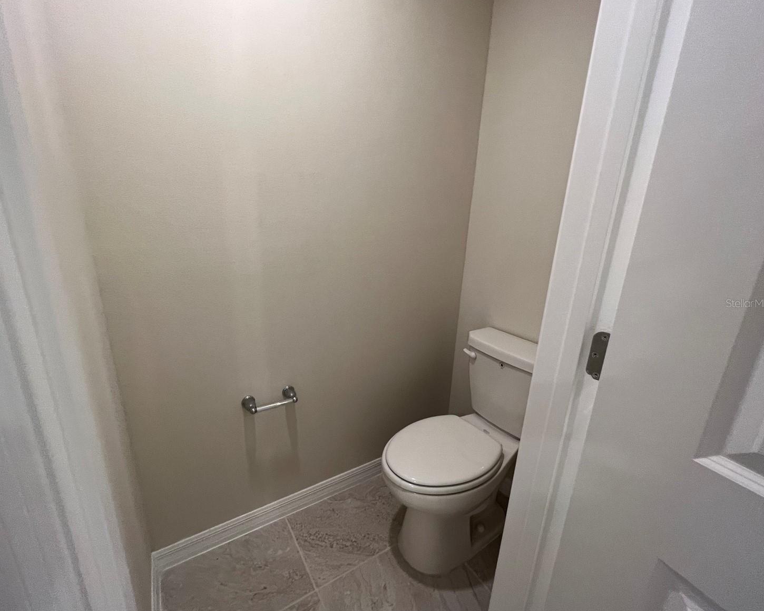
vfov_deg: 88.0
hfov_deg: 100.5
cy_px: 303
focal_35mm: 14
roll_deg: +1.1
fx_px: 317
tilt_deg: -15.8
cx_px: 354
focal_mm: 1.57
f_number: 1.8
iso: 160
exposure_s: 1/120
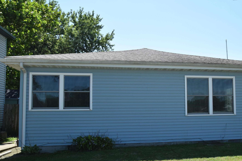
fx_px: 229
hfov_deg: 54.4
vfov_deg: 38.7
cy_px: 97
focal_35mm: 34
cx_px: 165
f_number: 10
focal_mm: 16
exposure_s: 1/640
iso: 500
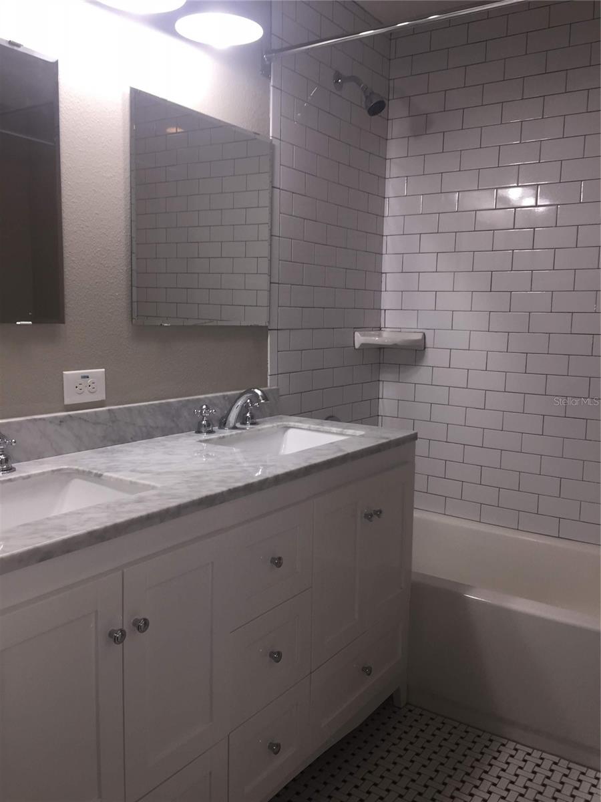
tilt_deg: -6.6
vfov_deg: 61.7
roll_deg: -0.3
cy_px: 401
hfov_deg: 48.2
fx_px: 671
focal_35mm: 29
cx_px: 300
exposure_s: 1/40
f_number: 2.2
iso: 32
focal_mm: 4.15
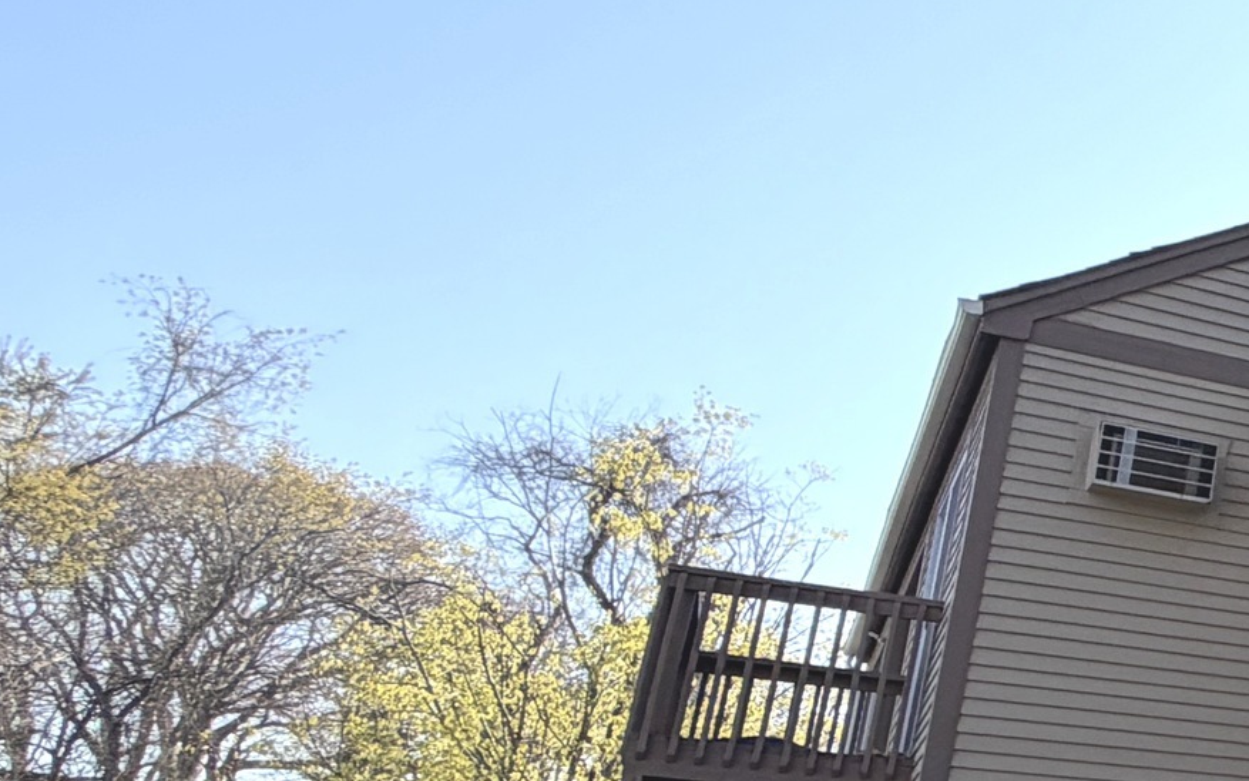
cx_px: 2051
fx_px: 1770
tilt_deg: +17.8
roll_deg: +0.7
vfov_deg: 24.7
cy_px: 553
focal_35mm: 52
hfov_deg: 24.8
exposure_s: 1/770
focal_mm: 2.22
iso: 25
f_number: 2.2
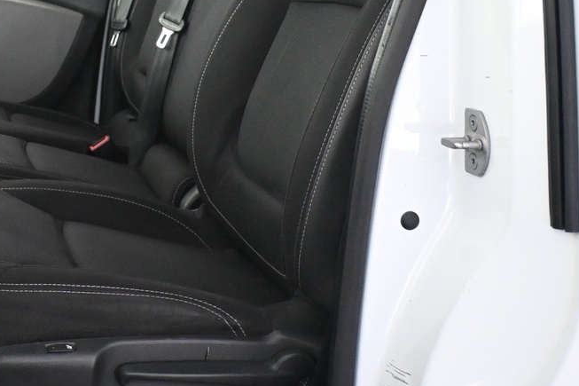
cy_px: -40
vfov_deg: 18.1
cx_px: -103
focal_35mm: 73
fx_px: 1168
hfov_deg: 25.2
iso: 4000
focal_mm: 19.5
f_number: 3.8
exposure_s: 1/60
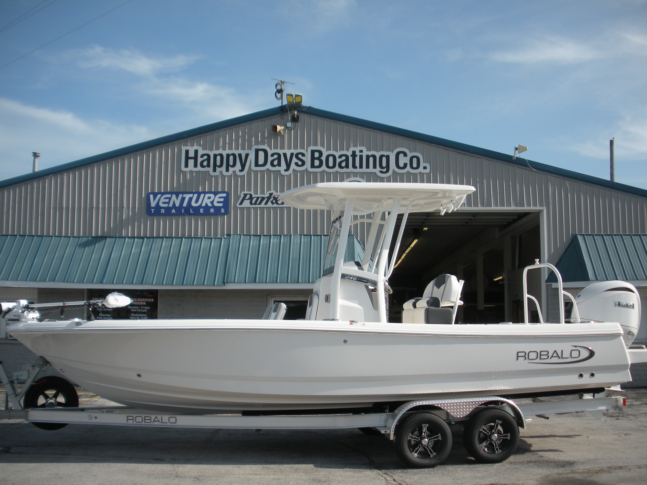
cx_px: 324
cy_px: 242
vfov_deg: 40.7
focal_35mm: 35
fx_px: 654
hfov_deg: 52.6
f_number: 3.5
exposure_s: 1/722
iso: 64
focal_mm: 6.3
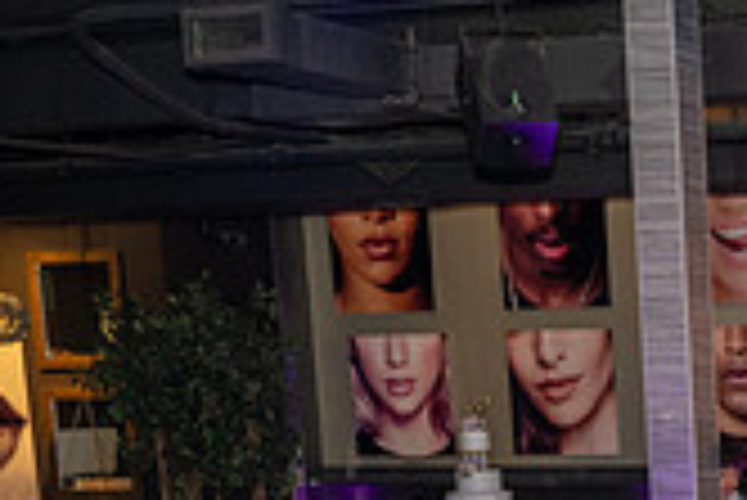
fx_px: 2181
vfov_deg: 12.2
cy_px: 836
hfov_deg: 17.5
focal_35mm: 105
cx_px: 1112
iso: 1000
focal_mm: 30
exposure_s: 1/125
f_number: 3.5
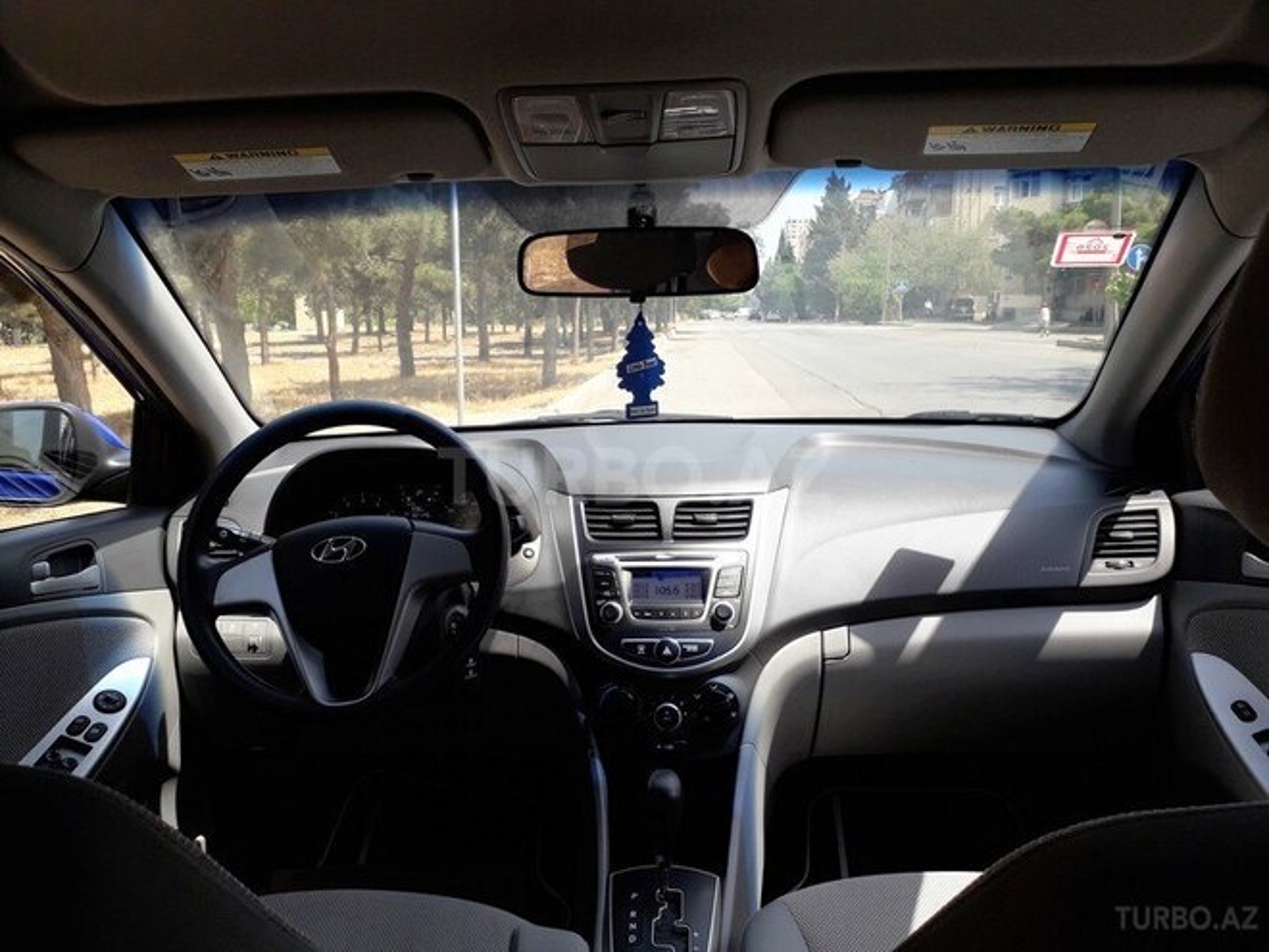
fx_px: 990
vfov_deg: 51.4
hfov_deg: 65.3
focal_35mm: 27
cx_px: 634
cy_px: 476
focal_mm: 3.6
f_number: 1.9
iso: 40
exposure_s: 1/615
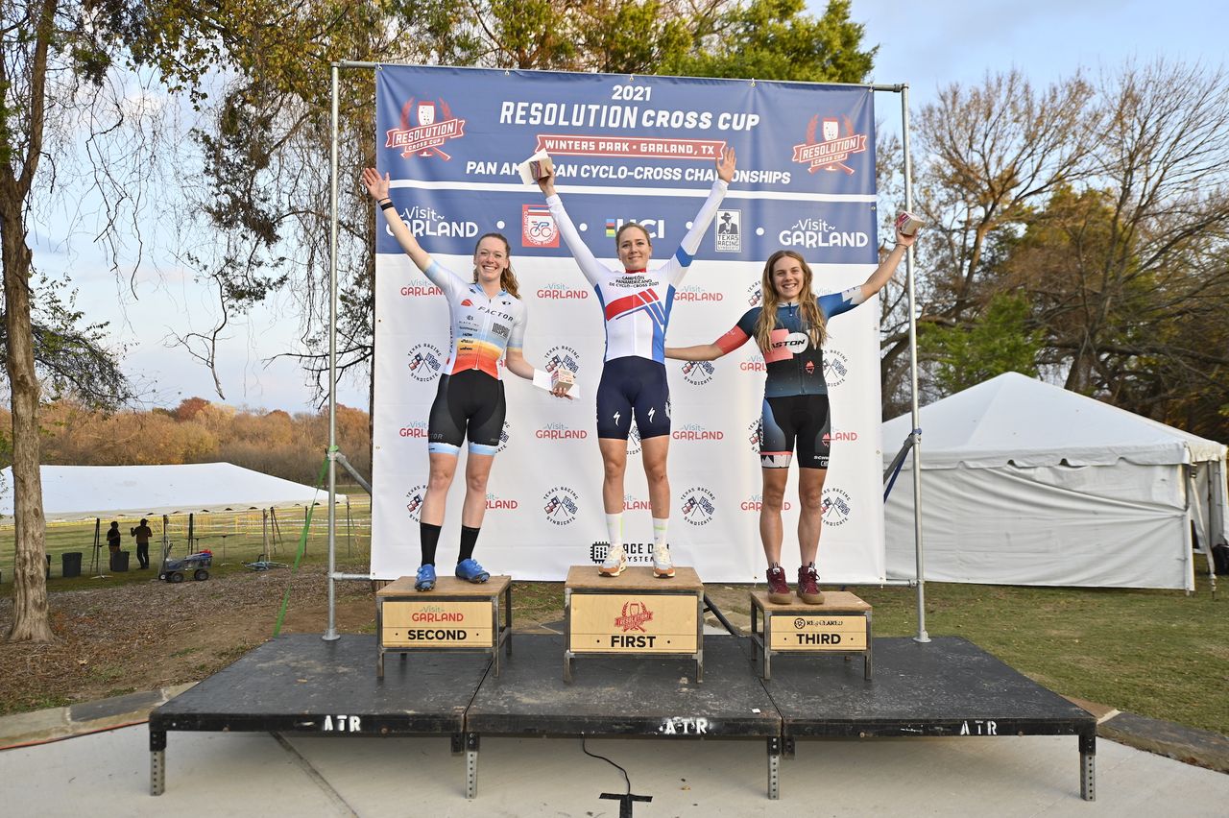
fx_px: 819
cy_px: 409
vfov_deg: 53.1
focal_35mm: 24
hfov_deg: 73.8
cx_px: 614
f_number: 2.8
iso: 200
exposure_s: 1/500
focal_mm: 24
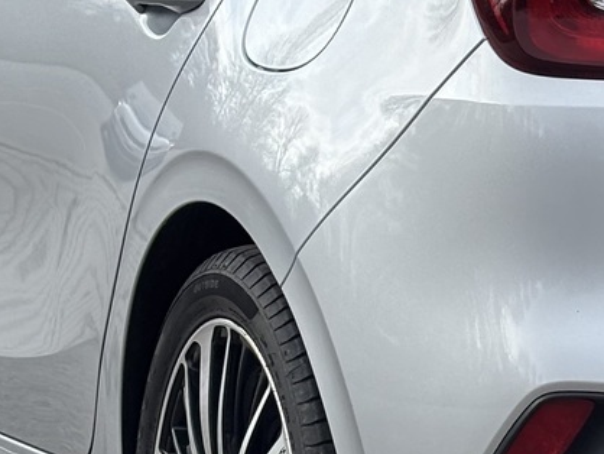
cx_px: 757
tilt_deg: -3.9
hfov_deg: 9.8
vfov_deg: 7.5
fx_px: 3474
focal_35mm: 199
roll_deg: -2.0
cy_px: 139
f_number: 1.6
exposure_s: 1/1592
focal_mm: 5.96
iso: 32
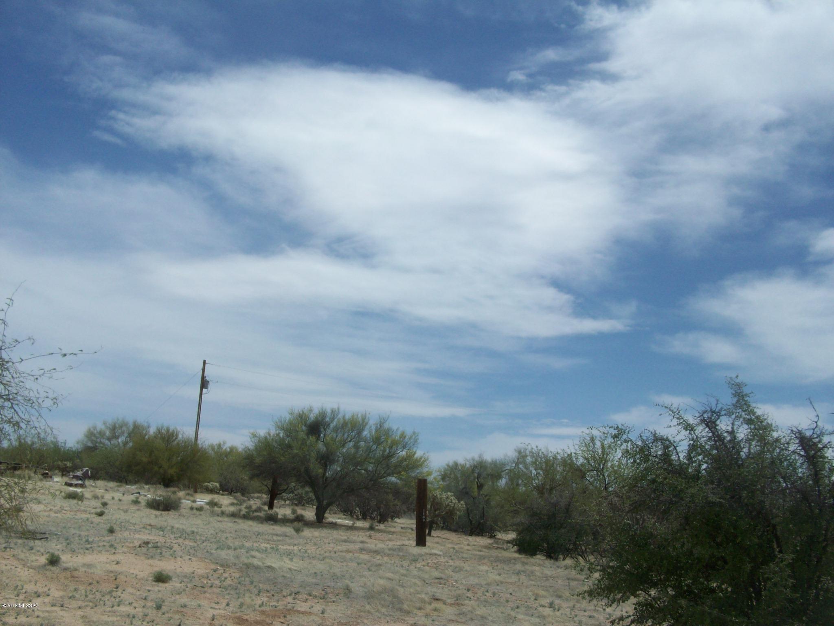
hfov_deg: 54.0
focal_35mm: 34
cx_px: 417
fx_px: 819
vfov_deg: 41.8
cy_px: 313
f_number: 5.5
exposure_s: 1/844
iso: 64
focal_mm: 5.7
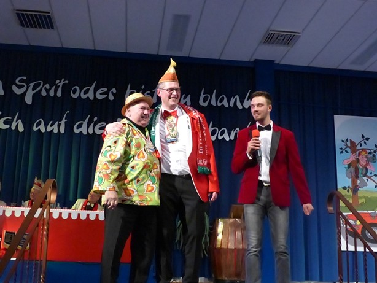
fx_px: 490
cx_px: 188
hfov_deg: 42.1
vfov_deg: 32.2
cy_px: 142
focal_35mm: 45
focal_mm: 8.1
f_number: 4
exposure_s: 1/200
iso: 1600
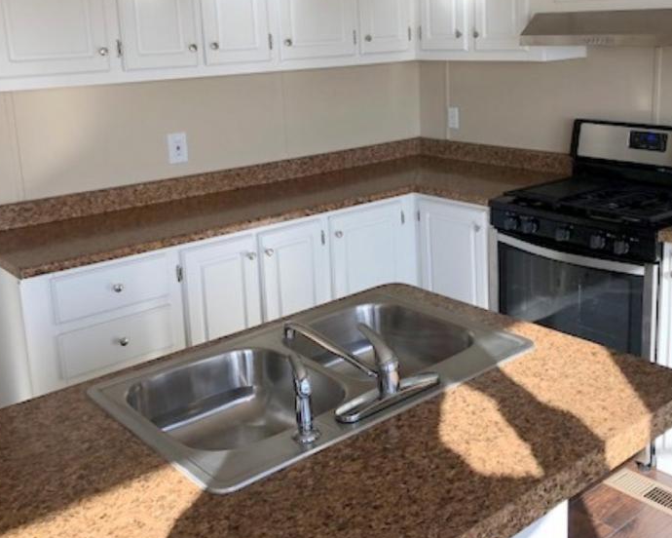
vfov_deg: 35.4
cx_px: 406
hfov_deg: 43.6
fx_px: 835
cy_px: 190
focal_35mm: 42
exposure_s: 1/358
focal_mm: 3.99
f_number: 1.8
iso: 20
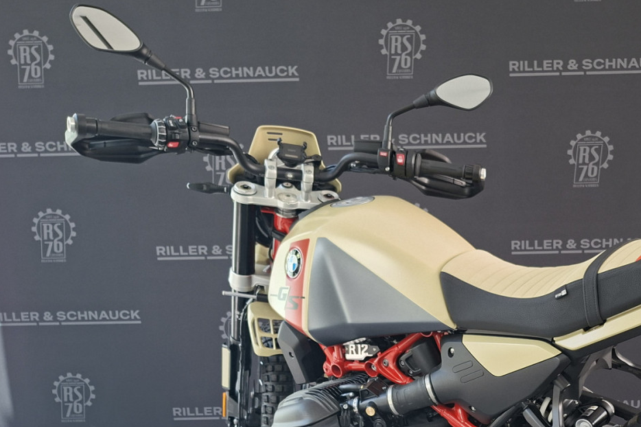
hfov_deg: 45.8
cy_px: 368
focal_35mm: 41
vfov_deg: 31.4
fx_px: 730
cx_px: 481
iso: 80
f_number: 1.8
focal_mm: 5.54
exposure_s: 1/120
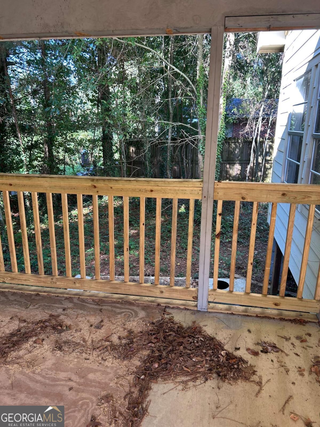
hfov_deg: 53.1
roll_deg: -0.2
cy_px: 214
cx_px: 160
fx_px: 320
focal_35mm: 26
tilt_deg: -15.2
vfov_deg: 67.3
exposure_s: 1/121
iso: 64
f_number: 1.5
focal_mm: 5.7
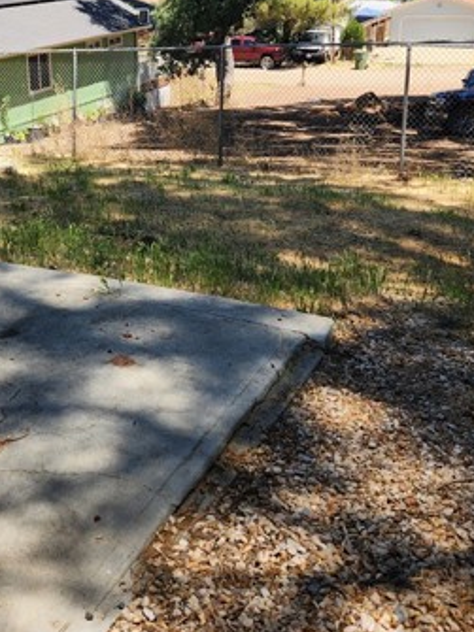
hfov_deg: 32.3
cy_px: 183
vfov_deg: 42.0
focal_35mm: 44
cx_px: 128
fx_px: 804
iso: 20
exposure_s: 1/873
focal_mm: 5.4
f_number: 1.8
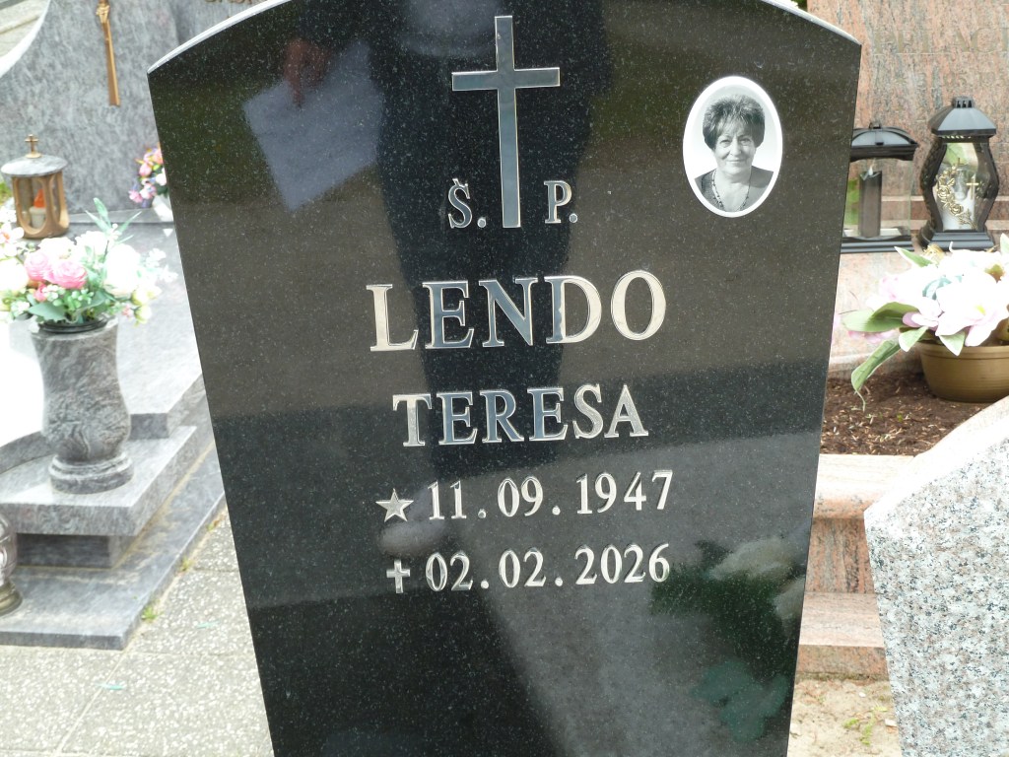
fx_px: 1836
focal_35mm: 63
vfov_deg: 23.3
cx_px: 504
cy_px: 378
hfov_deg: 30.7
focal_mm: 10.3
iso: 80
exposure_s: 1/60
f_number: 4
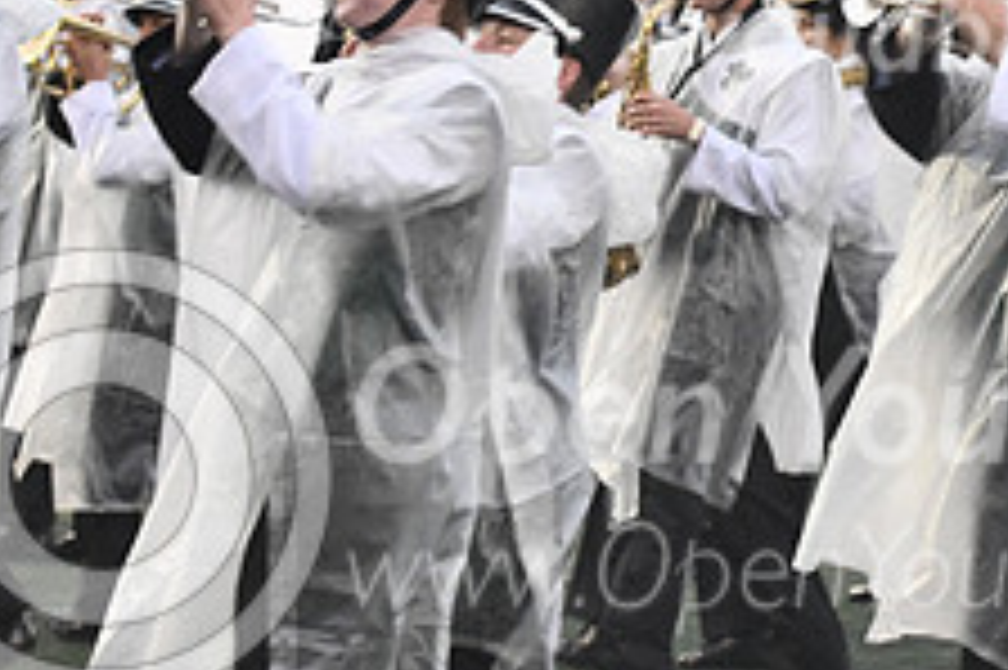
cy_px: 106
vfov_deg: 3.6
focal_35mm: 381
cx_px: 922
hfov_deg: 5.4
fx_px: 10660
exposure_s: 1/250
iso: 1600
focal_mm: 98
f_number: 4.5
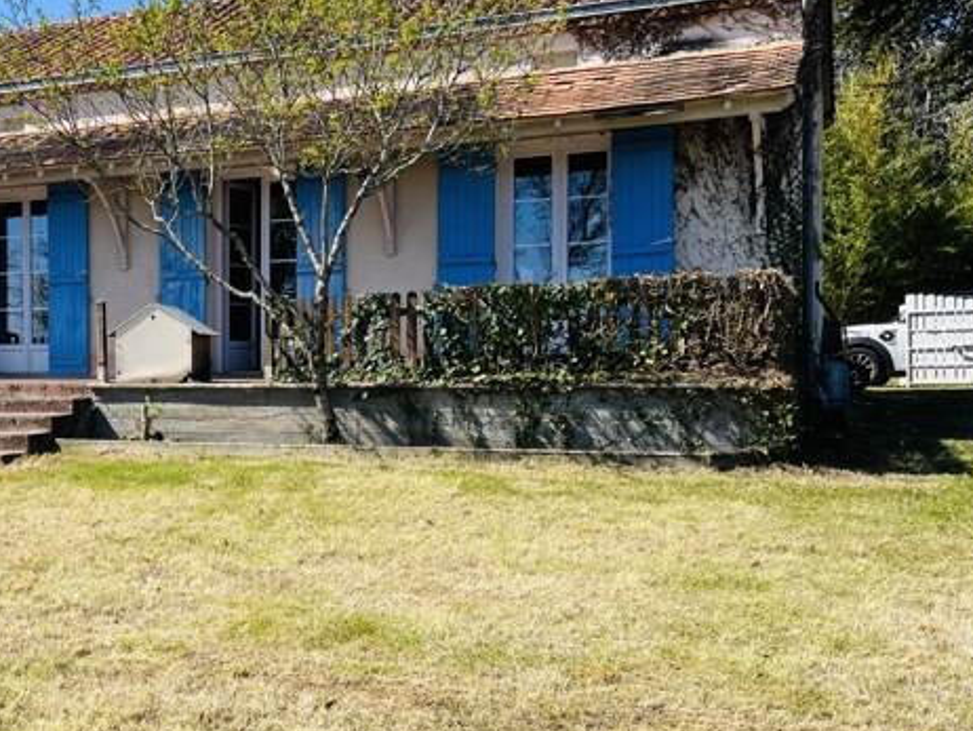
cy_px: 379
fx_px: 1266
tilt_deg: +0.8
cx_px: 230
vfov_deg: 32.2
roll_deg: +0.2
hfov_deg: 40.7
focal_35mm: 45
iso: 50
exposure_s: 1/3571
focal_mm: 5.7
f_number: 1.5
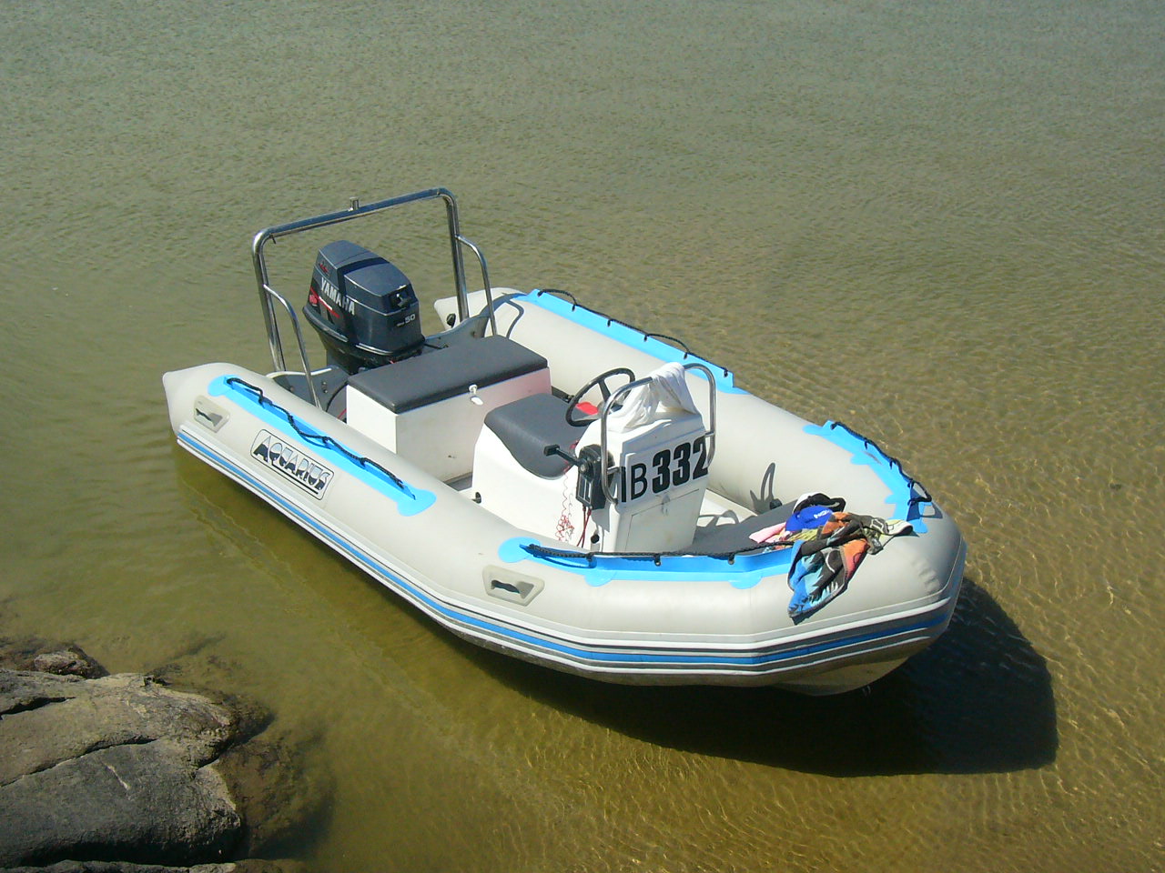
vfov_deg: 27.5
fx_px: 1784
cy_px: 436
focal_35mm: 53
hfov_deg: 36.2
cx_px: 582
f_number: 9.7
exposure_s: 1/500
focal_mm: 8.8
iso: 200
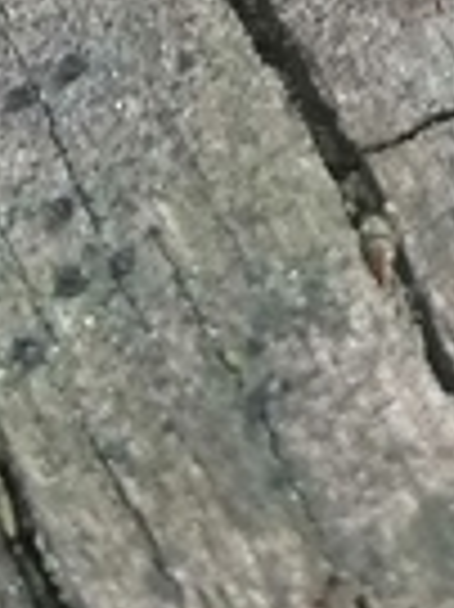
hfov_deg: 4.4
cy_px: -558
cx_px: 921
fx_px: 5885
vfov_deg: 5.8
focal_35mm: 336
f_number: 1.8
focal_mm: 3.95
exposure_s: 1/100
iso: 64
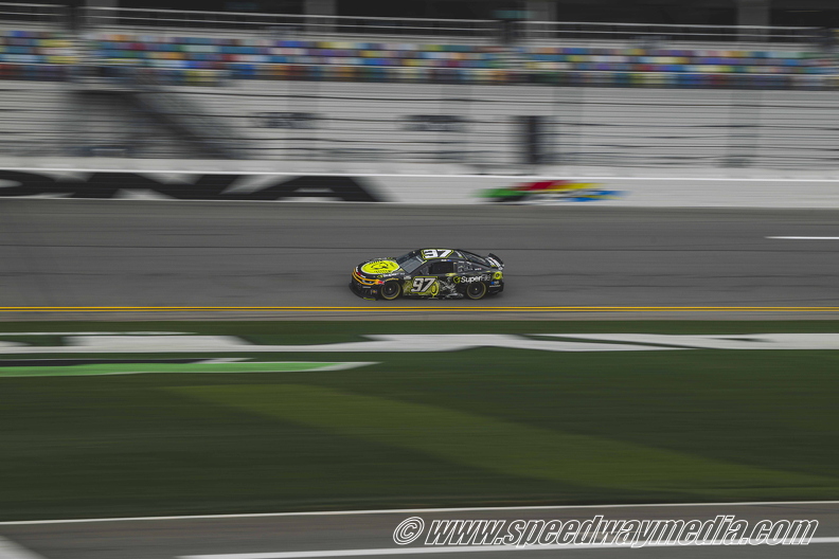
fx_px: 2214
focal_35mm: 95
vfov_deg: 14.4
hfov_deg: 21.5
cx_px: 420
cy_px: 280
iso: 100
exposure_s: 1/80
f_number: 11
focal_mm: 95
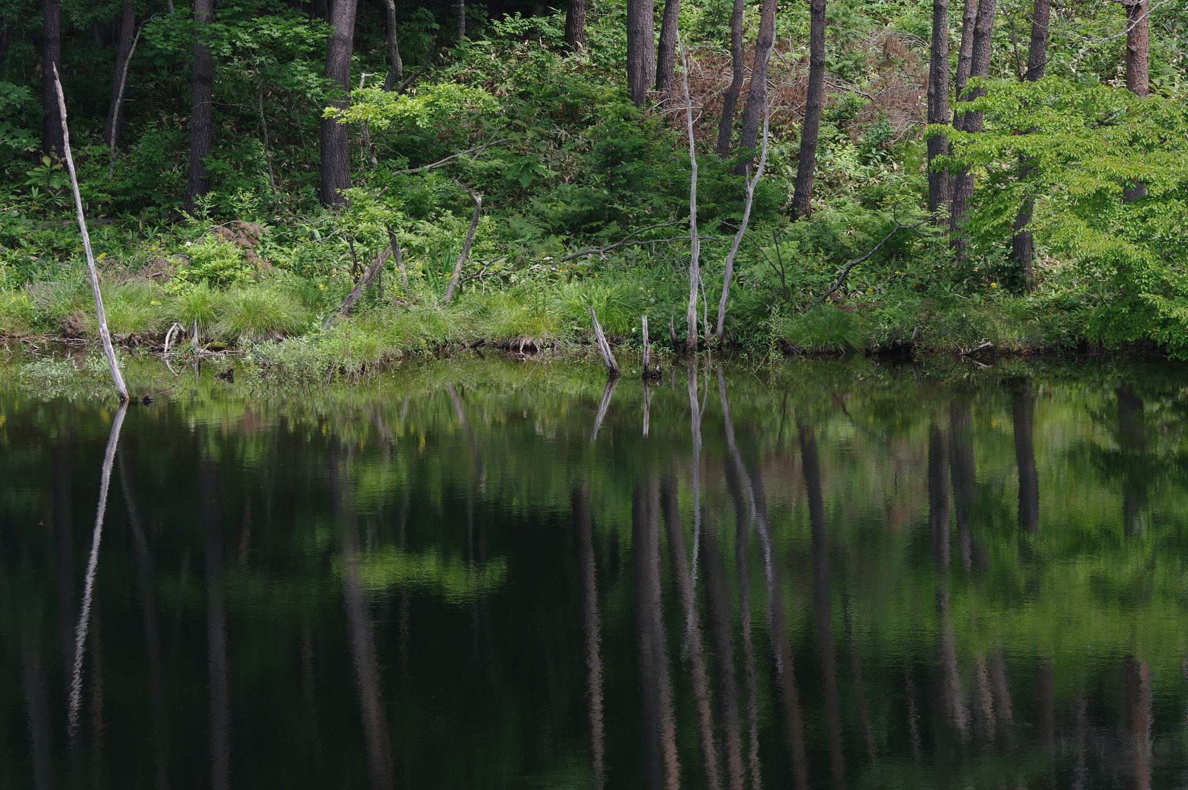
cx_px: 594
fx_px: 4599
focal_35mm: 140
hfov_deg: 14.7
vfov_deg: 9.8
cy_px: 395
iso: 100
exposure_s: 1/200
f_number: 5.6
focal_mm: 93
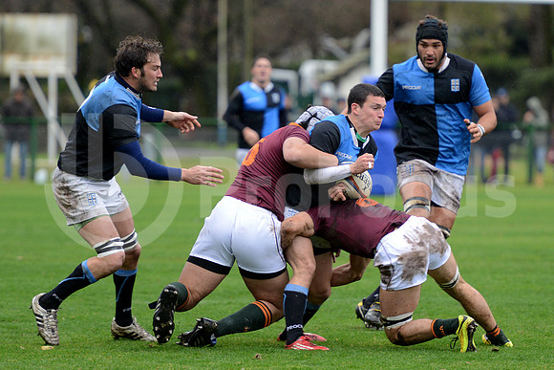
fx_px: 4002
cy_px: 185
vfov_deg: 5.3
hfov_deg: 7.9
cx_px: 277
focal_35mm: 260
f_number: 4
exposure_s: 1/500
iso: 1250
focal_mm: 260
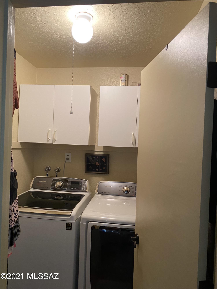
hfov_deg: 53.1
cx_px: 108
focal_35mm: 26
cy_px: 144
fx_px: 217
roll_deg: -2.6
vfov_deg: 67.3
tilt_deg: -1.5
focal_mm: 4.25
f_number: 1.8
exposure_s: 1/60
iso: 250
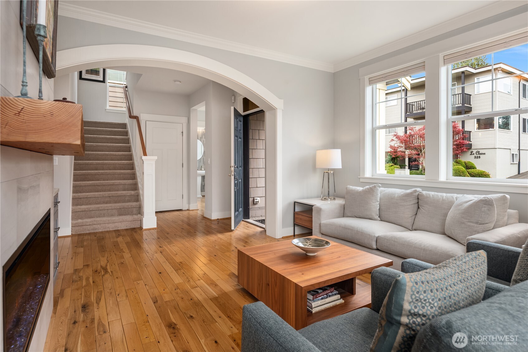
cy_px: 176
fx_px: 279
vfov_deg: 64.6
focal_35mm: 19
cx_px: 264
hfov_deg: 86.9
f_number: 7.1
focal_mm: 19
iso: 100
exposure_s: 1/6
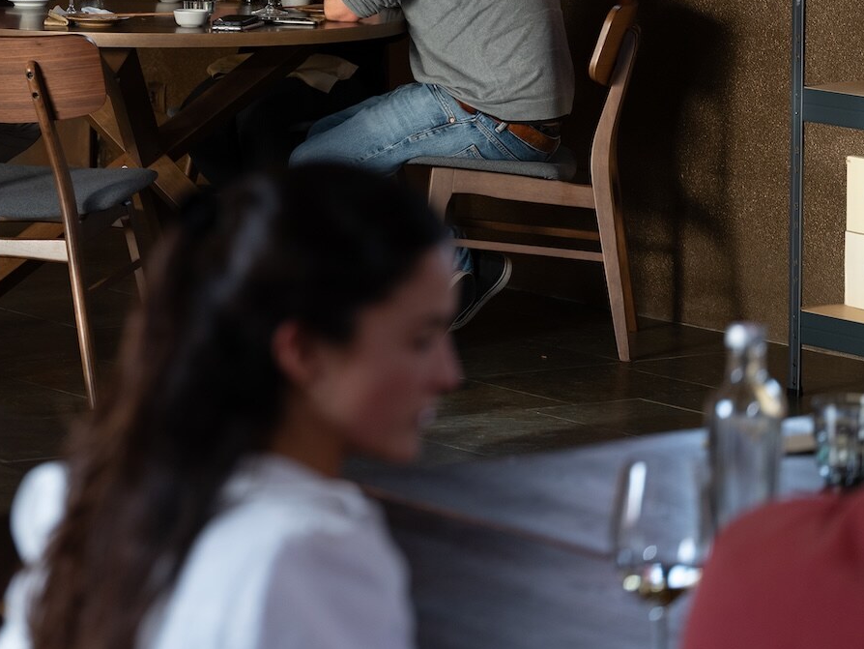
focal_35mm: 204
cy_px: -13
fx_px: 5093
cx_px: -12
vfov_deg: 7.3
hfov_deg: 9.6
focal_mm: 120
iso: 500
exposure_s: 1/60
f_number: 4
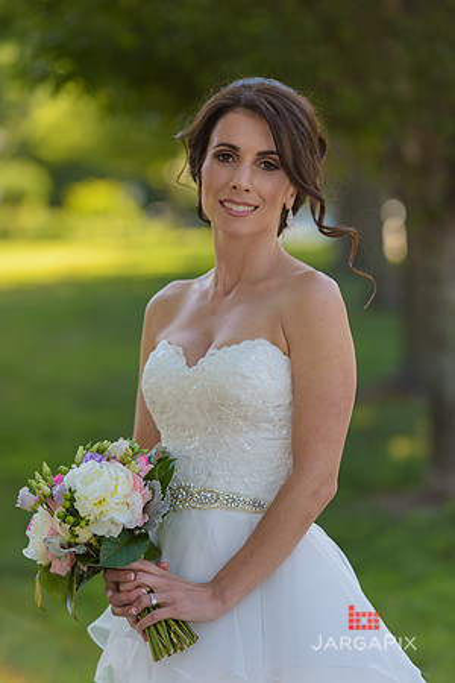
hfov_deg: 10.2
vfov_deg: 15.2
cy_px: 342
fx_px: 2559
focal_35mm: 135
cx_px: 228
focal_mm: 135
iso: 200
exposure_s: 1/500
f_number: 3.2
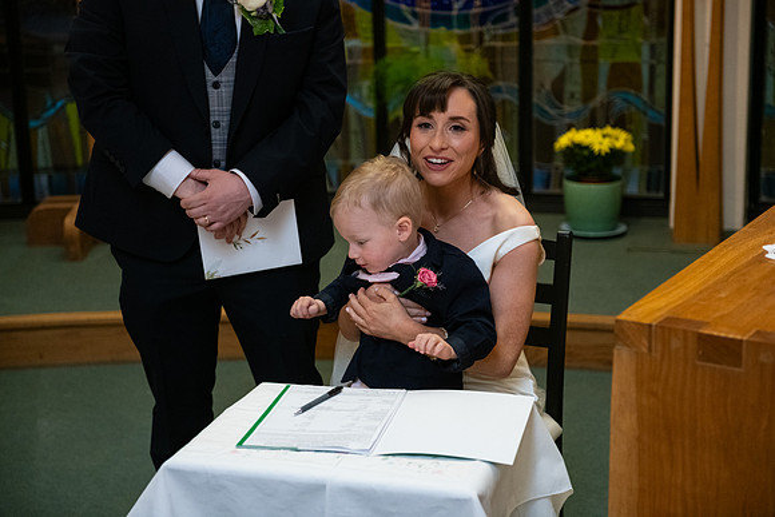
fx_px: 1507
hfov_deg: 28.8
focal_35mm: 70
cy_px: 258
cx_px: 388
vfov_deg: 19.5
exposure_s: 1/160
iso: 1600
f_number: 3.5
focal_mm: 70
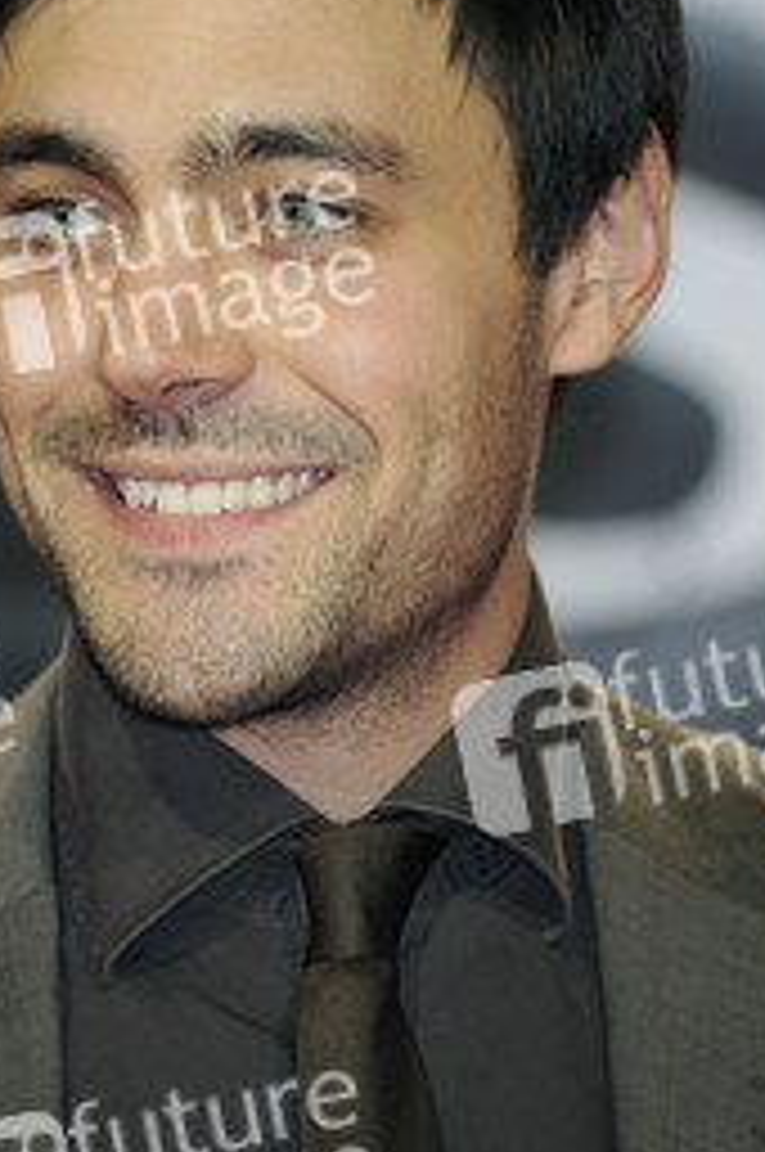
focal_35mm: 469
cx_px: 274
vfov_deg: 4.4
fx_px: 14989
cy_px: 504
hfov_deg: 2.9
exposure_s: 1/125
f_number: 5.6
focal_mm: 300
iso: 640
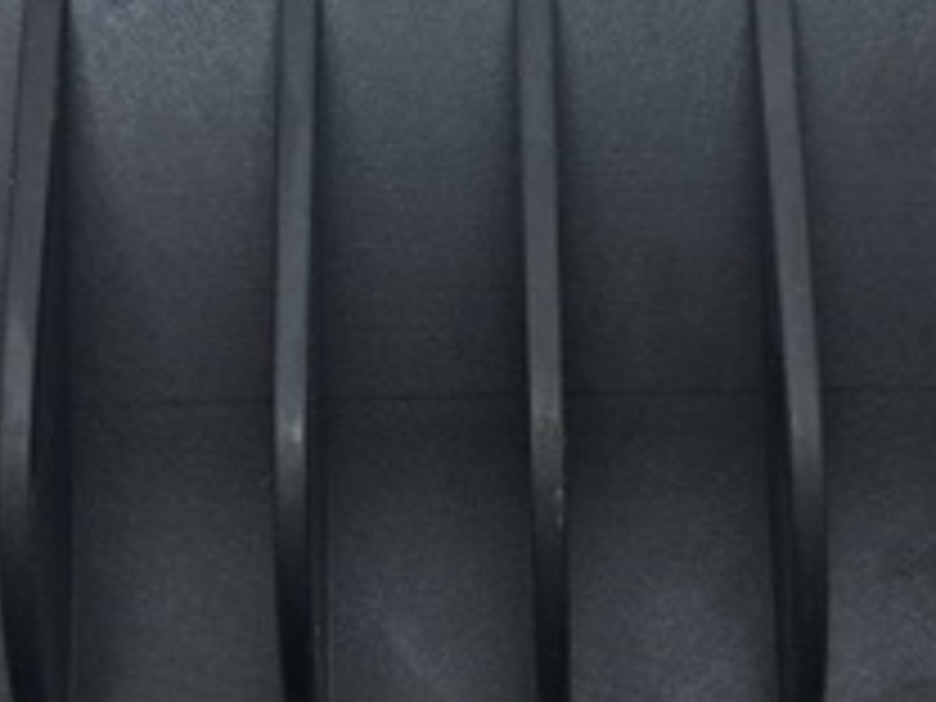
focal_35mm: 83
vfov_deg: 17.5
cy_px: 74
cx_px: 459
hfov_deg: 23.6
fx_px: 2244
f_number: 1.8
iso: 64
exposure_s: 1/100
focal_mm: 4
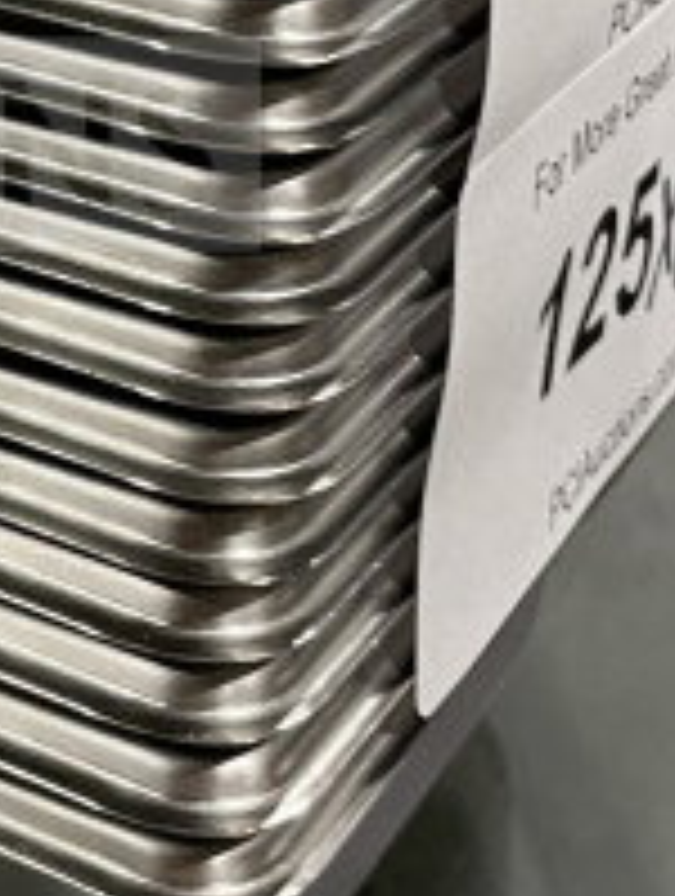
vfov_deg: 17.8
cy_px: -106
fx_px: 2747
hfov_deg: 13.4
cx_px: -248
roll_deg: -1.8
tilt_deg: -17.6
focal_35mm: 106
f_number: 1.6
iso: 160
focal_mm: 4.2
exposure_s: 1/60
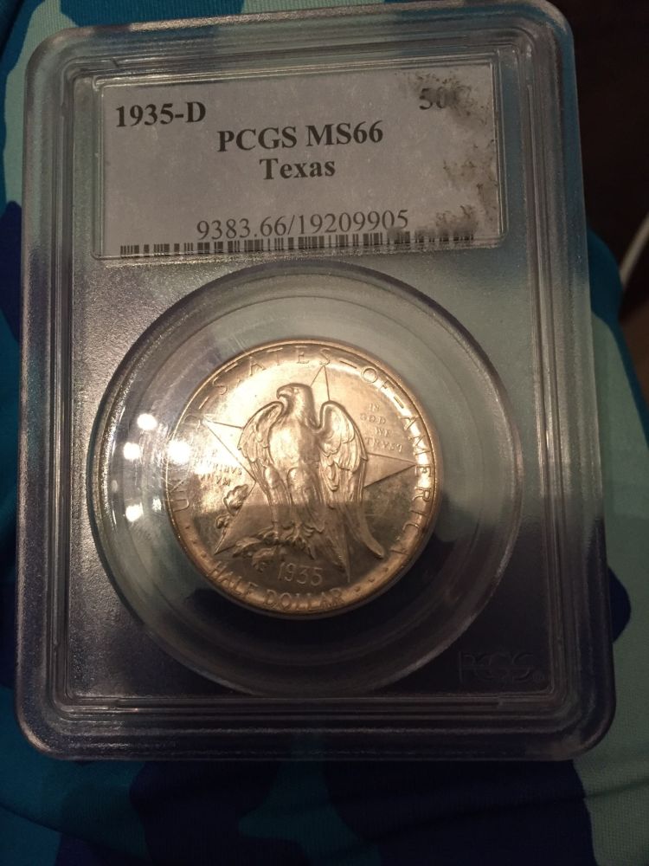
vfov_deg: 61.7
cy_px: 433
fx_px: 725
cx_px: 324
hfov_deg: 48.2
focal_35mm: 29
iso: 250
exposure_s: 1/30
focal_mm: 4.15
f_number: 2.2
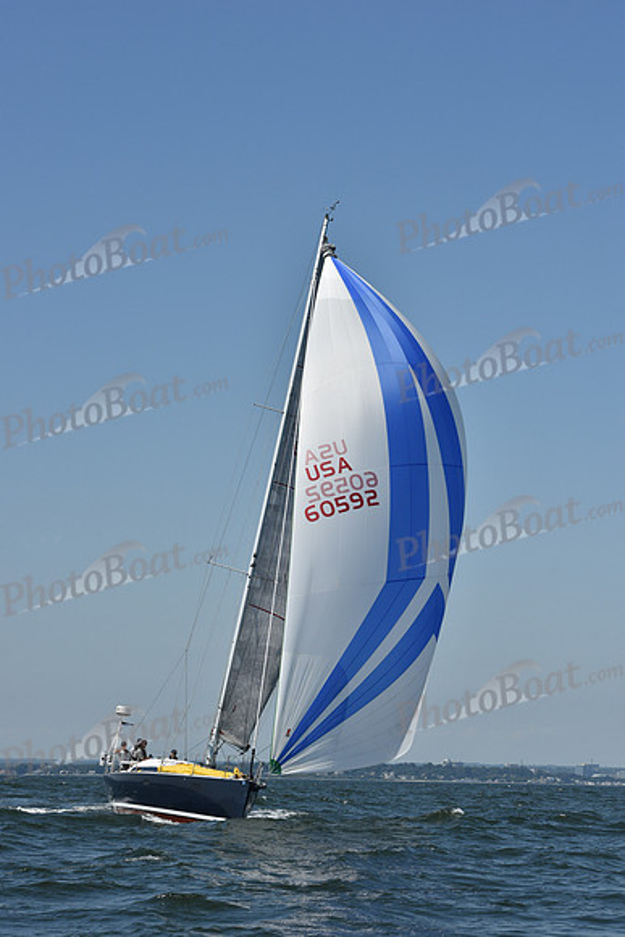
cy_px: 468
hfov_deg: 14.9
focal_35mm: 92
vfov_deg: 22.1
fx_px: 2394
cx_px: 312
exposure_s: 1/1250
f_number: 10
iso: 250
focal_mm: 92
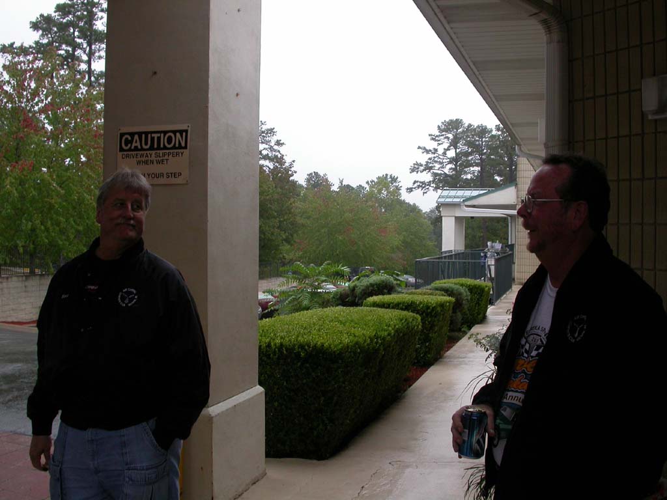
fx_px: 732
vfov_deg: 37.7
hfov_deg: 49.0
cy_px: 250
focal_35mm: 38
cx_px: 334
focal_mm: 7.85
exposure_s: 1/132
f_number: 4.2
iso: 100
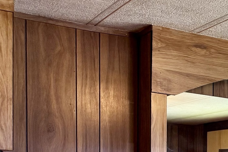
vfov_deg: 12.4
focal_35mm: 103
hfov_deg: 16.8
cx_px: 395
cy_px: 258
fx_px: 652
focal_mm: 6.76
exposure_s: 1/120
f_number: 1.78
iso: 200
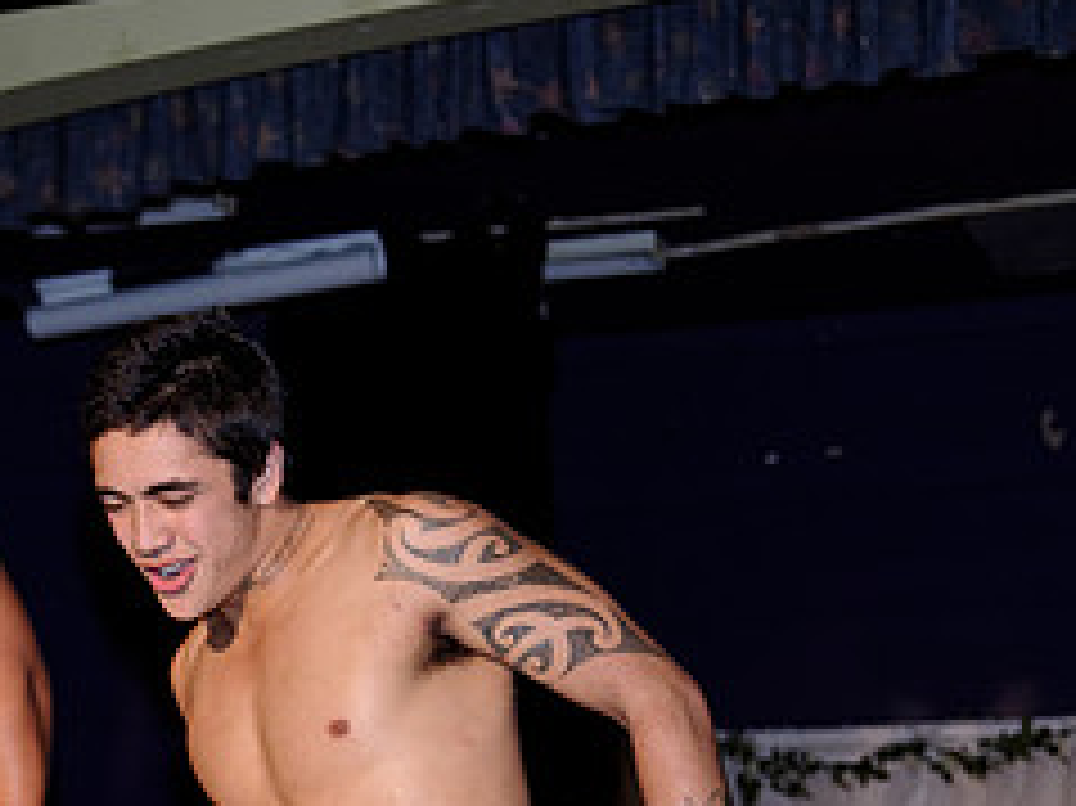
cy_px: 718
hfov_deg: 14.7
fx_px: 4132
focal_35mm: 133
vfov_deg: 11.1
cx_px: 95
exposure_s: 1/180
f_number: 2.8
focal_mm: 38.13
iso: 320
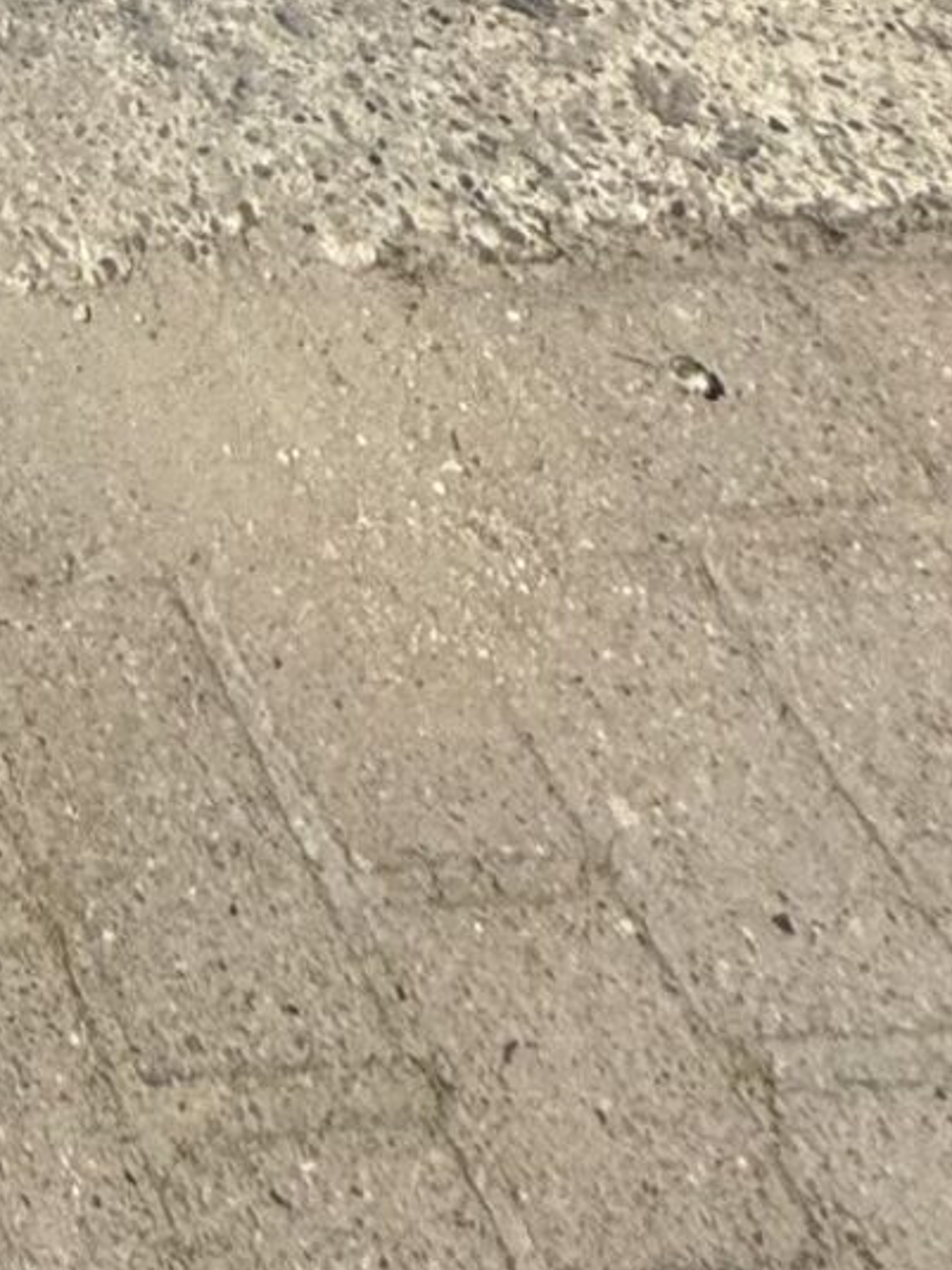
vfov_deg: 16.3
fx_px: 2458
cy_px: -1609
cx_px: -1289
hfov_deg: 14.7
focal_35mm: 67
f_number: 2.2
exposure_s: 1/3460
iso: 50
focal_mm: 2.22
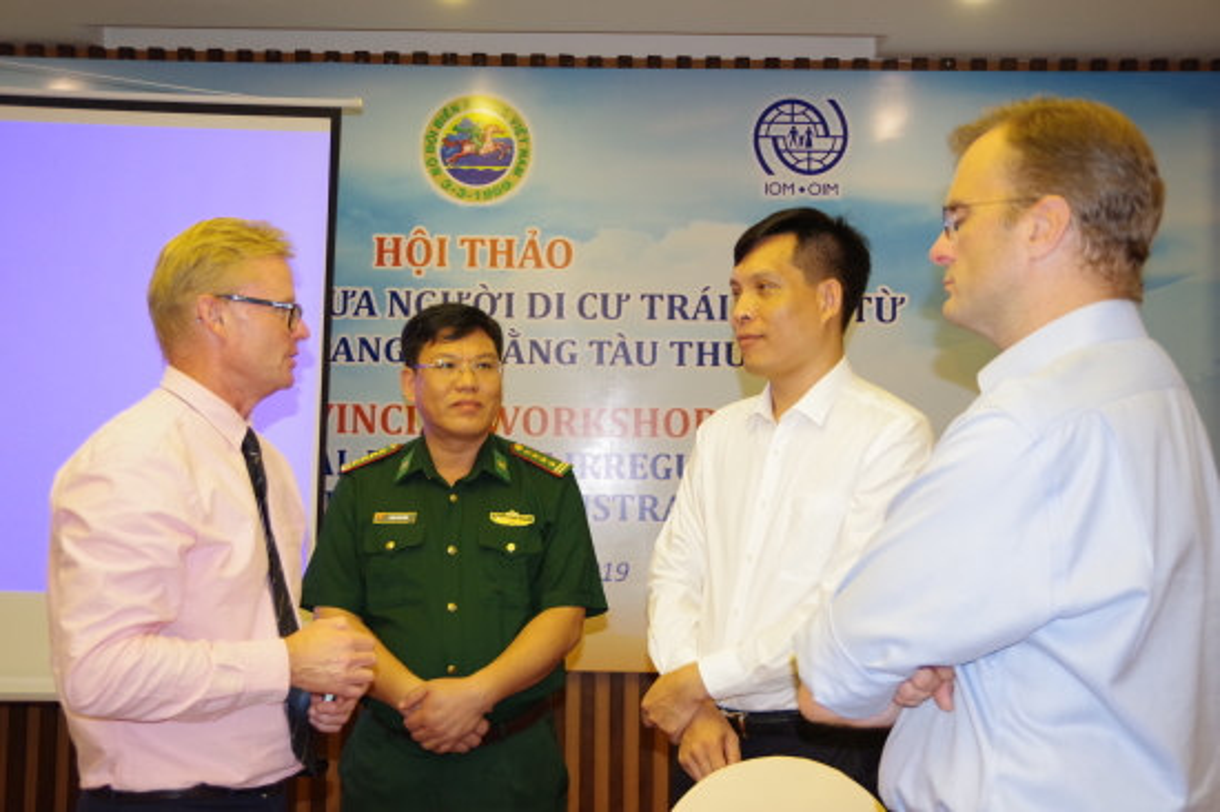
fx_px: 1422
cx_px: 610
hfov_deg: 46.4
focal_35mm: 42
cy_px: 406
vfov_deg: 31.9
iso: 1600
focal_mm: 28
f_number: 4
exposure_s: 1/100
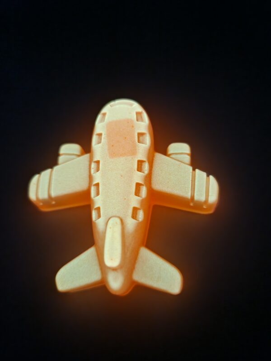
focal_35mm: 23
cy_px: 180
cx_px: 136
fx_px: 240
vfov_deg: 73.9
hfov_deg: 58.9
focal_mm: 5.4
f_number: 1.8
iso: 800
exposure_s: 1/9.99
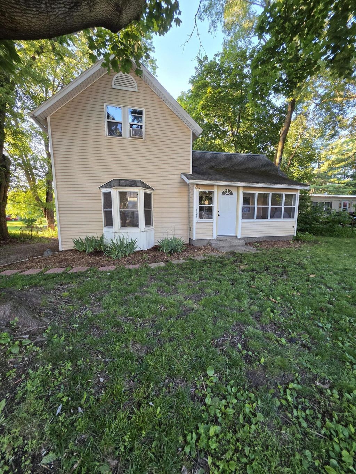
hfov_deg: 89.9
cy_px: 237
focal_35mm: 13
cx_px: 178
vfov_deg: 106.2
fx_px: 178
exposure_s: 1/120
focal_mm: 2.2
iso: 125
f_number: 1.9
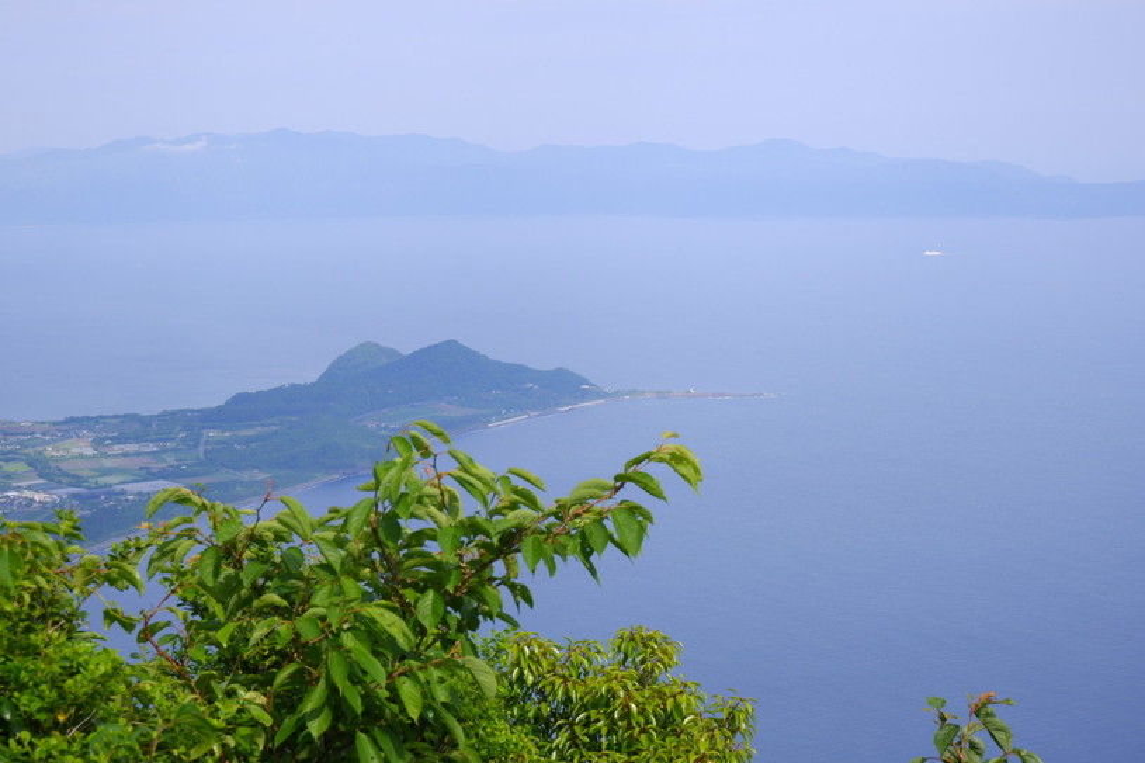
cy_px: 382
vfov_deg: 20.0
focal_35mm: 68
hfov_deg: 29.7
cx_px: 572
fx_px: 2162
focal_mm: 45
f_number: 16
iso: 200
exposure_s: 1/100
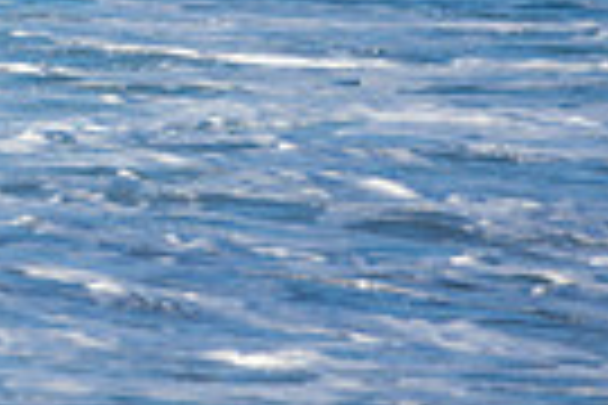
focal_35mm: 3222
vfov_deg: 0.4
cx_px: -585
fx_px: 54412
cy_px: -389
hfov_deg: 0.6
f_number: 5.6
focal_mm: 500
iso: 140
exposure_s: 1/640
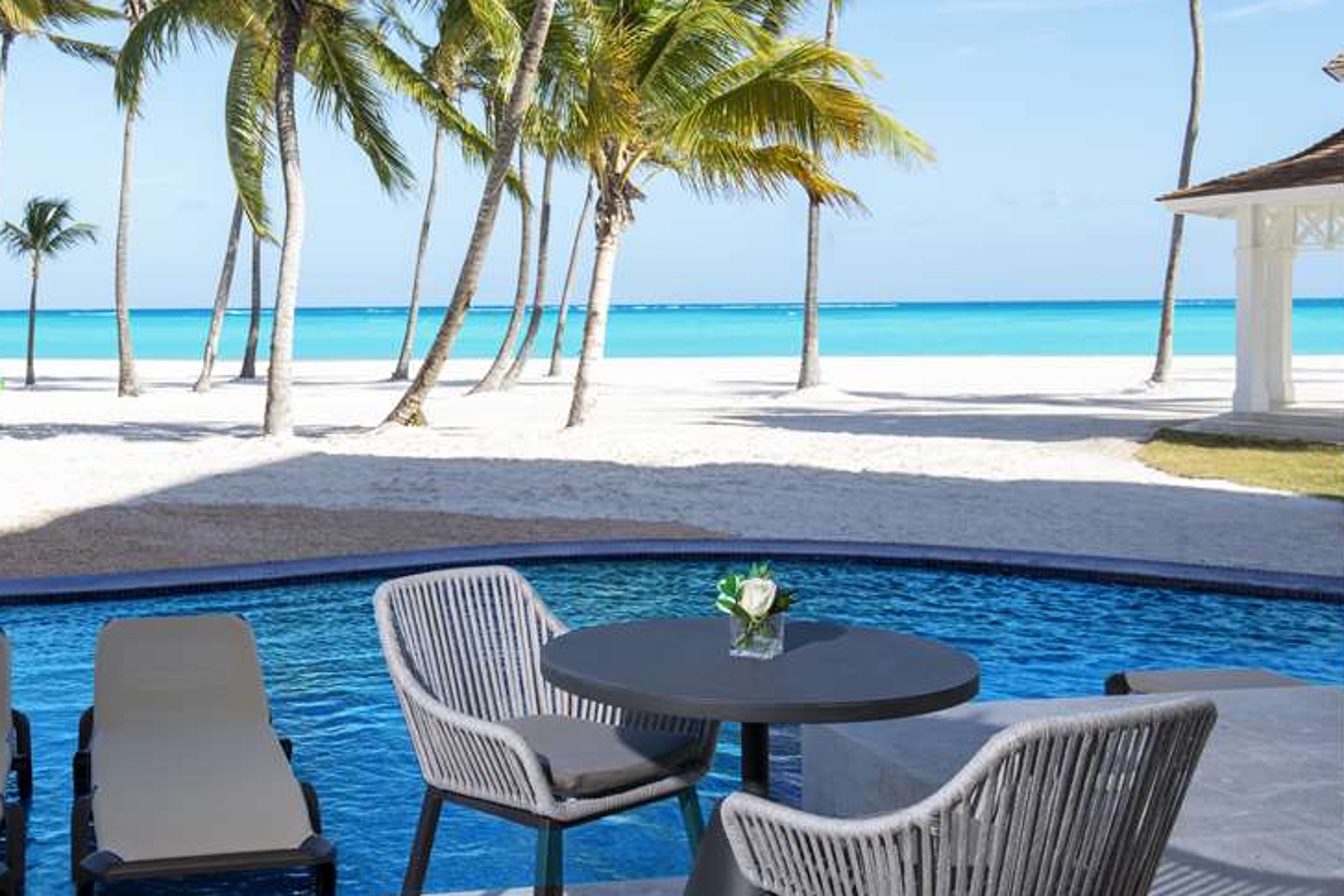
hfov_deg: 42.9
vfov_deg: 29.8
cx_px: 434
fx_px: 1680
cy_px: 347
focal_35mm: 45
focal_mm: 32
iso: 40
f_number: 10
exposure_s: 1/60
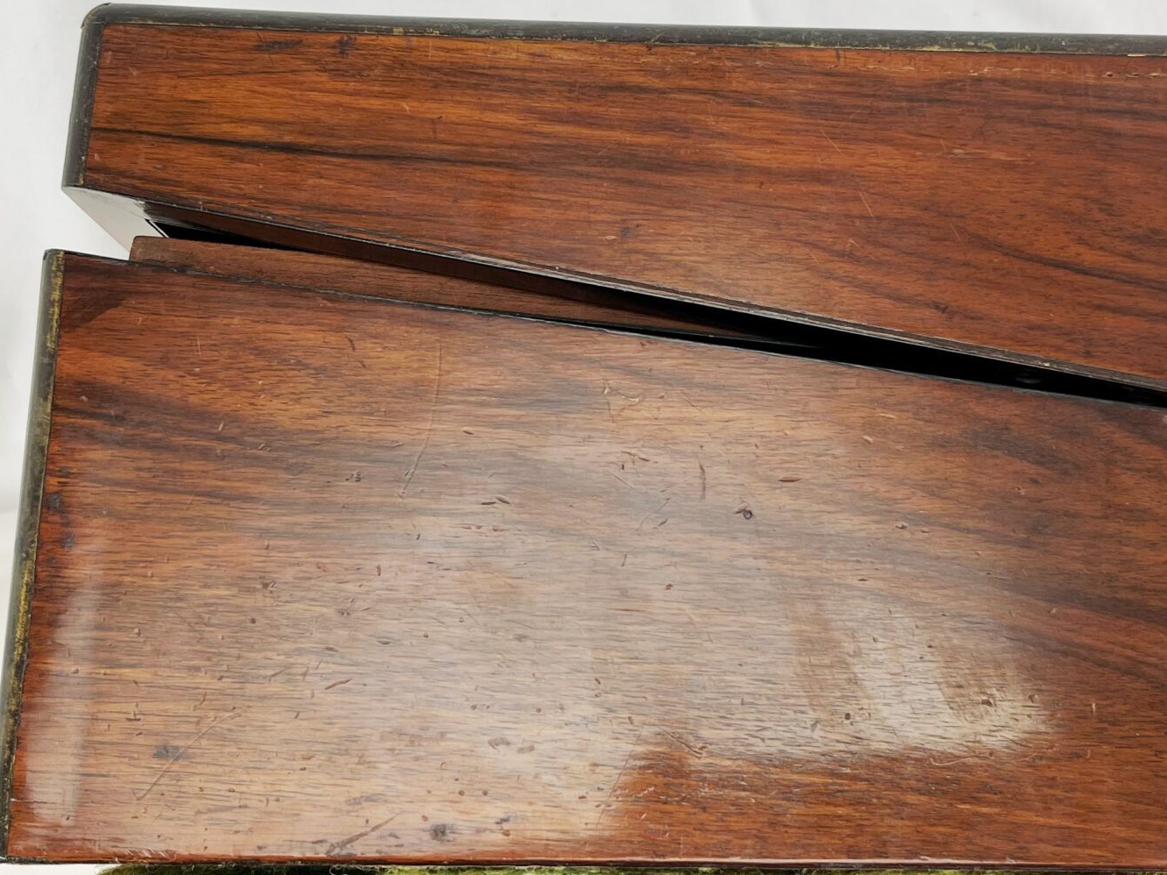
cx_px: 671
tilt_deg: -74.6
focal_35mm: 50
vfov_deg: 29.0
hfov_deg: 38.1
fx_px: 1685
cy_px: 349
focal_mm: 5.1
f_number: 1.6
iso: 40
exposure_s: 1/100
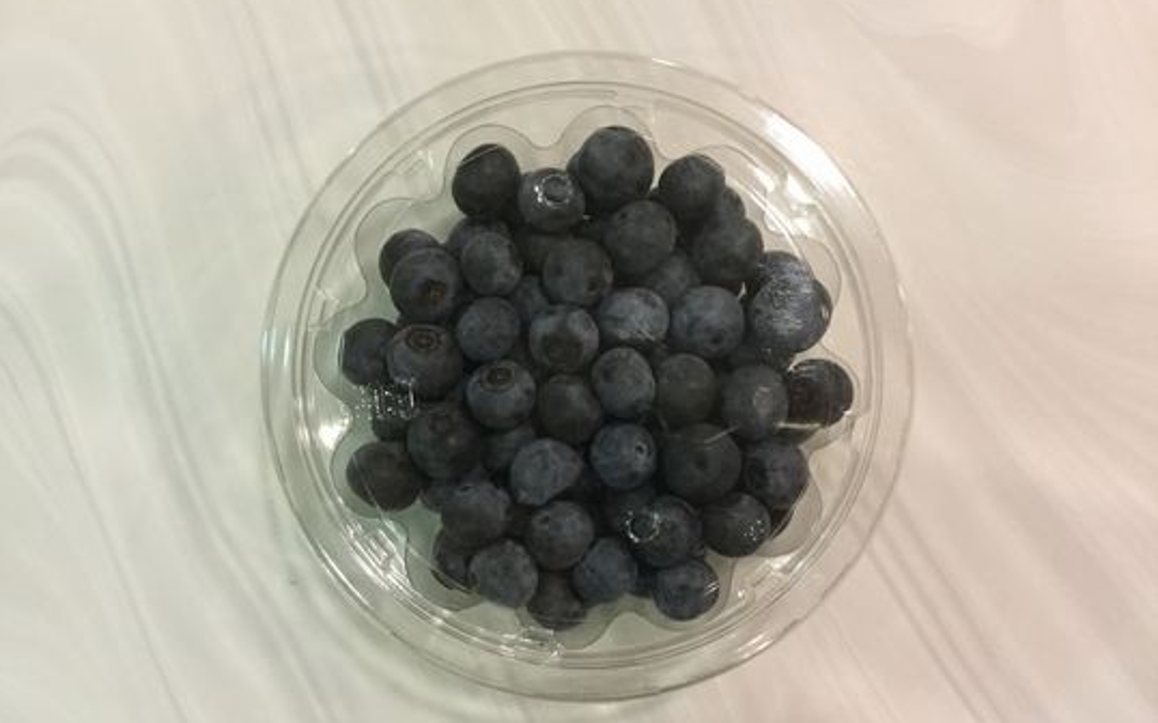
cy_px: 406
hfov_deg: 58.2
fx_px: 1041
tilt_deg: -88.3
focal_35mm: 33
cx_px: 579
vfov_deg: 38.2
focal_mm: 3.3
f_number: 2.4
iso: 200
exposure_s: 1/33
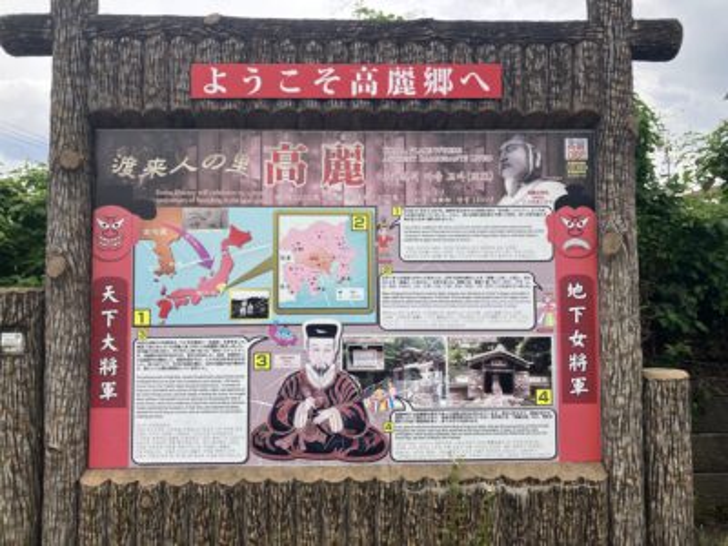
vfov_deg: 49.7
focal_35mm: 28
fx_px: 589
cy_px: 273
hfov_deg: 63.4
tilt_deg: +2.1
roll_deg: -0.5
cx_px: 364
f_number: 1.8
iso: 32
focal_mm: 3.99
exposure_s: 1/615
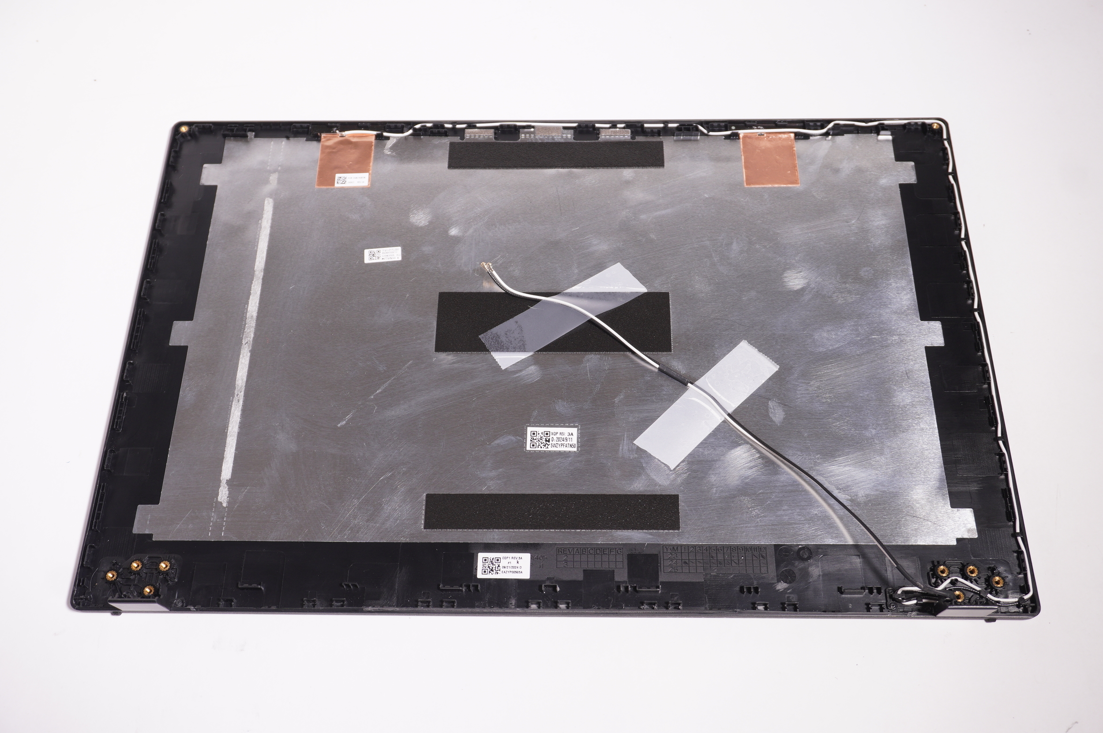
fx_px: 1148
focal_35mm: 38
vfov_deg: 35.4
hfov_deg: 51.3
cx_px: 552
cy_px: 366
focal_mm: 25
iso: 125
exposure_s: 1/13
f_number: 5.6
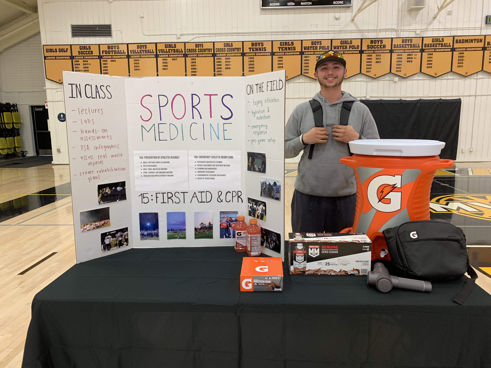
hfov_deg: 67.3
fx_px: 369
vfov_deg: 53.1
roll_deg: +0.8
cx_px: 246
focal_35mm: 26
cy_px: 184
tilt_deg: -11.5
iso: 160
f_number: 1.8
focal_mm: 4.25
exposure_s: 1/60
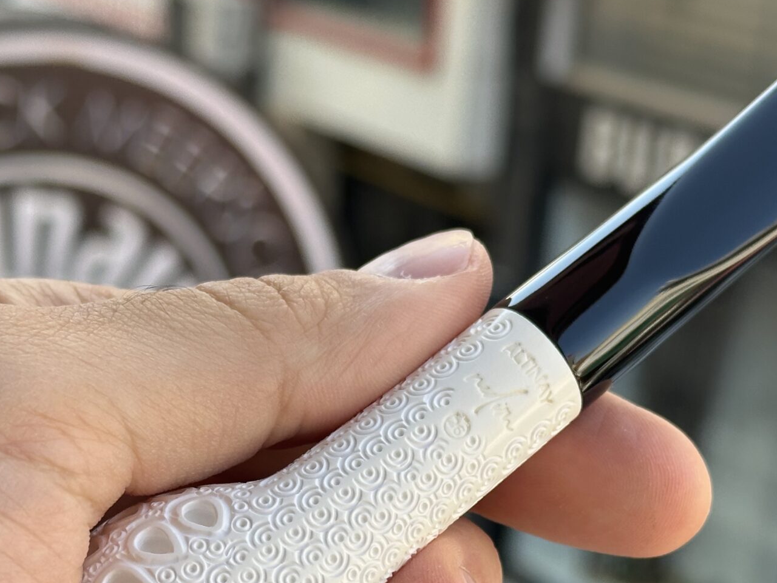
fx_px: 2155
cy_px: 438
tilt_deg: -17.7
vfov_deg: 15.3
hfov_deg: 20.4
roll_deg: -4.8
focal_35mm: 96
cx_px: 355
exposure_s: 1/475
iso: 64
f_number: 1.78
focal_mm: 6.86
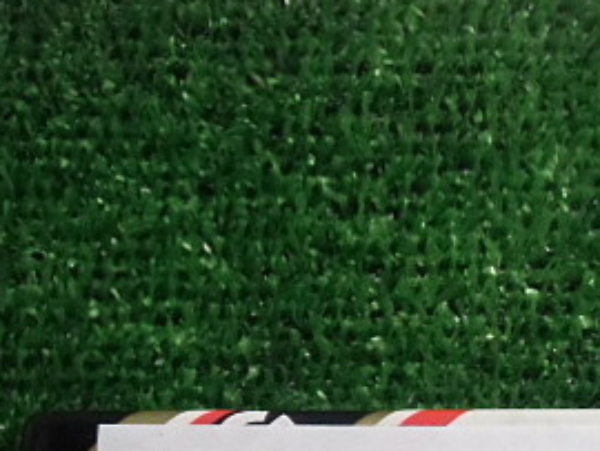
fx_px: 1561
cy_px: 504
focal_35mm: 90
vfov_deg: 15.9
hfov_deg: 21.4
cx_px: 504
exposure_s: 1/80
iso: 800
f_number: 3.9
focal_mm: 6.67
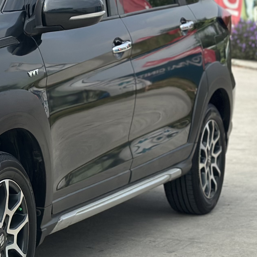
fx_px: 1134
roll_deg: +0.0
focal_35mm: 135
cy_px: 81
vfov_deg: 12.9
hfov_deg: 12.4
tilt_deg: -3.1
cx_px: -119
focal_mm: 6.86
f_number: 1.78
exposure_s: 1/3731
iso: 100
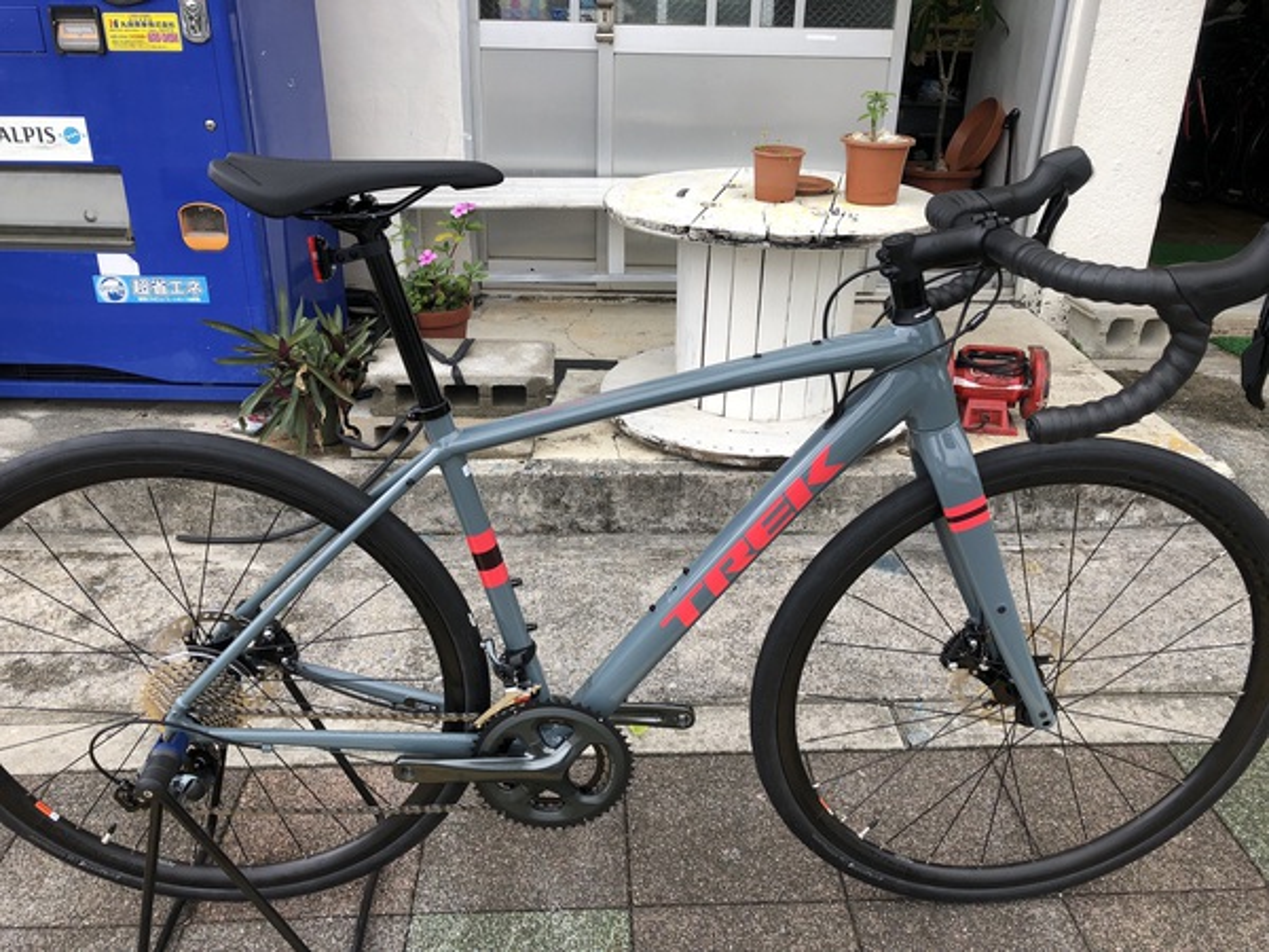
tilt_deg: -24.8
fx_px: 1026
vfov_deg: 49.7
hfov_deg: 63.4
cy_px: 476
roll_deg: -1.3
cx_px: 634
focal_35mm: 28
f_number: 1.8
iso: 20
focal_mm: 3.99
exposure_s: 1/154
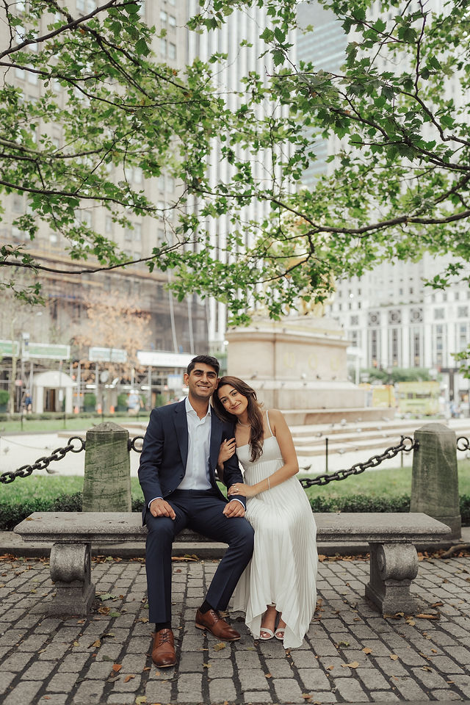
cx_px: 235
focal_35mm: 35
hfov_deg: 37.9
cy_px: 352
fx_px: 685
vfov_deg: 54.4
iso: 500
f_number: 1.8
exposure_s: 1/1000
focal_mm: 35
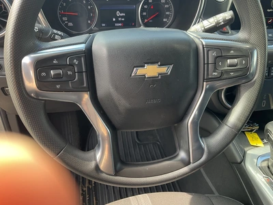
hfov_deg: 61.7
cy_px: 102
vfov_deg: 48.2
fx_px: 229
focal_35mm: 29
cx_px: 136
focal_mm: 3
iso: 64
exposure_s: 1/122
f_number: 1.8
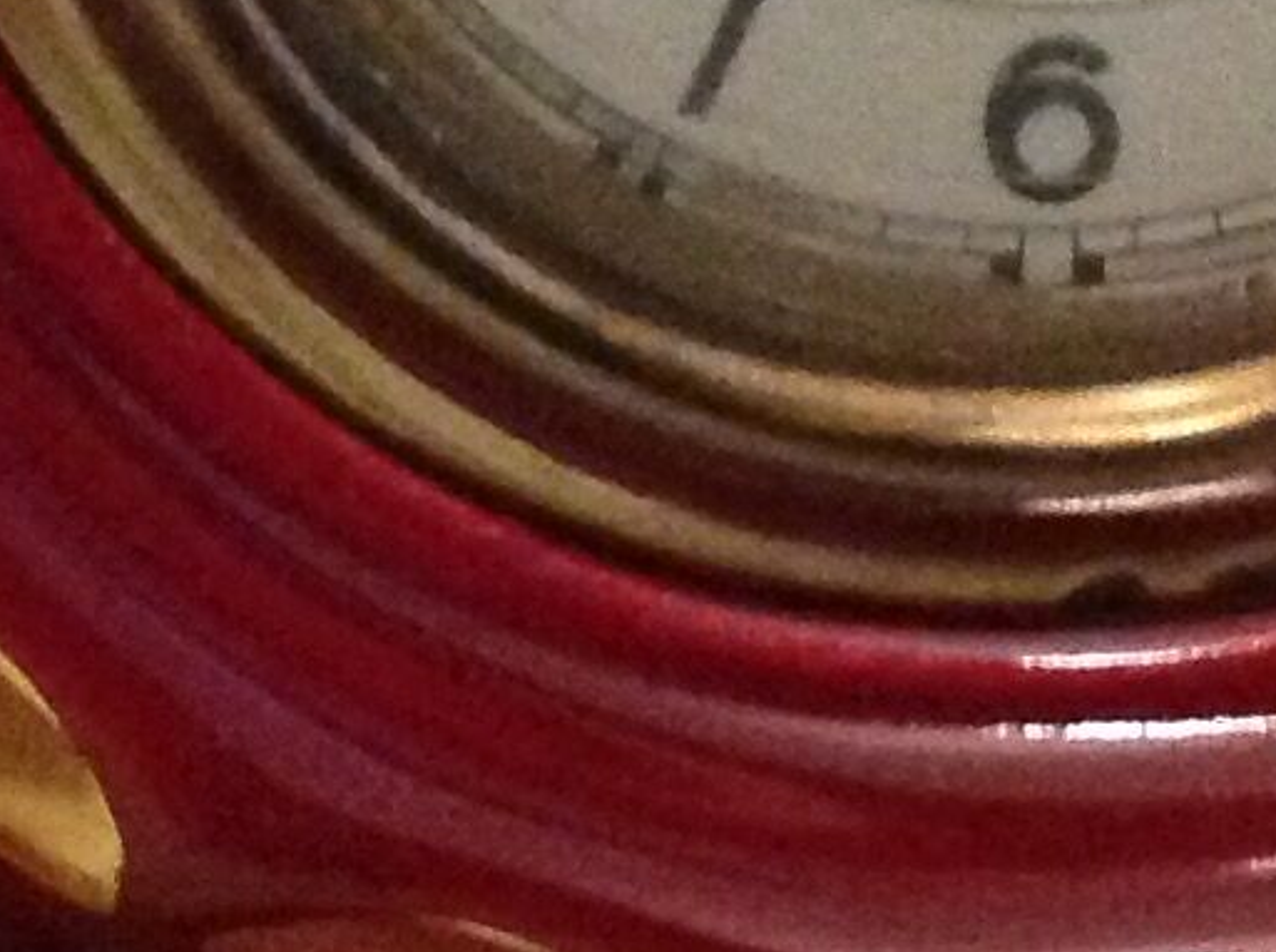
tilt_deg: -15.0
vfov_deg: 8.2
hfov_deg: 11.2
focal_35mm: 177
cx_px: 851
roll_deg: +1.7
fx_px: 6514
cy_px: -370
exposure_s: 1/15
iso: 800
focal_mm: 4.28
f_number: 2.4
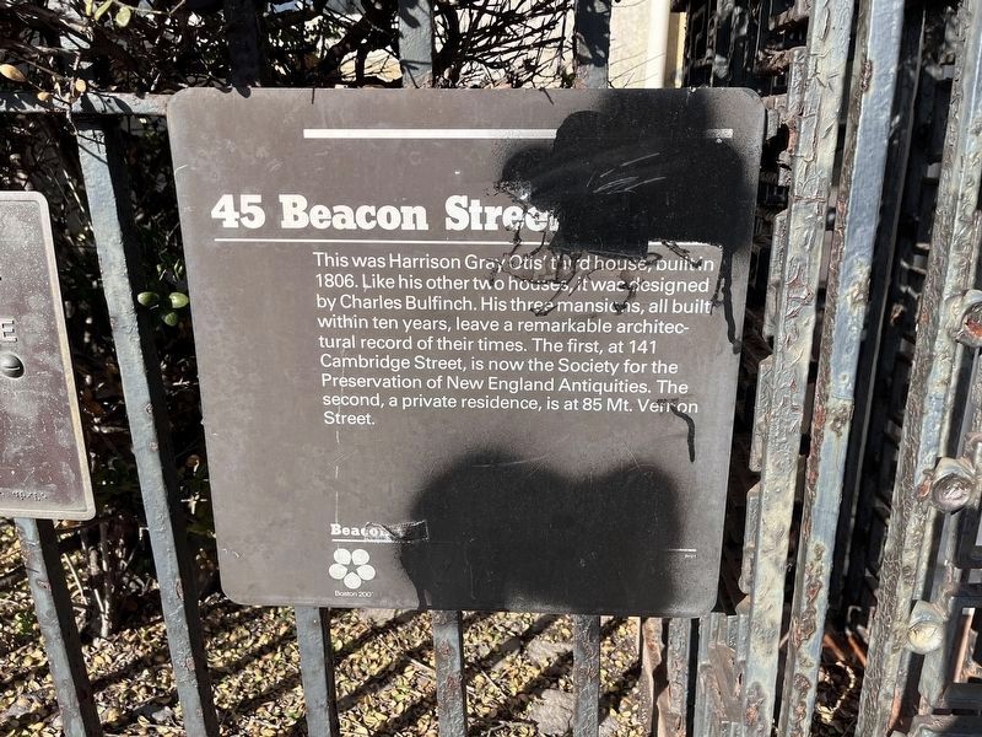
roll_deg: +1.2
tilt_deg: -16.1
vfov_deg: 53.1
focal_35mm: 26
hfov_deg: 67.3
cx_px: 491
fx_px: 738
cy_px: 368
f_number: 1.6
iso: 50
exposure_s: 1/1536
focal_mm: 5.1
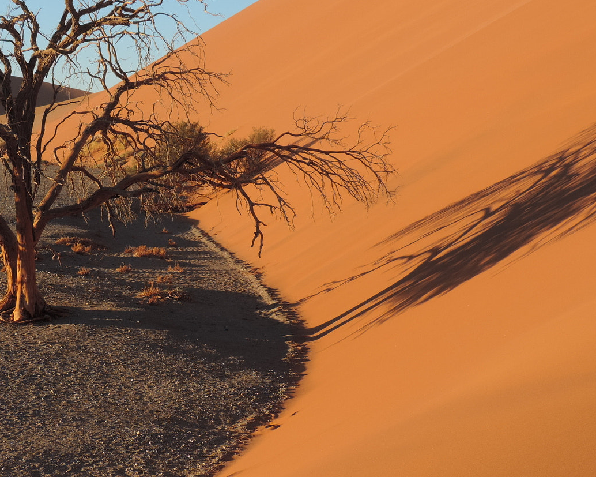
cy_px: 200
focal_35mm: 71
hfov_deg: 26.4
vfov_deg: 21.5
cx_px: 137
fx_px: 1252
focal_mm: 8.3
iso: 80
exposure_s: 1/400
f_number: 3.5
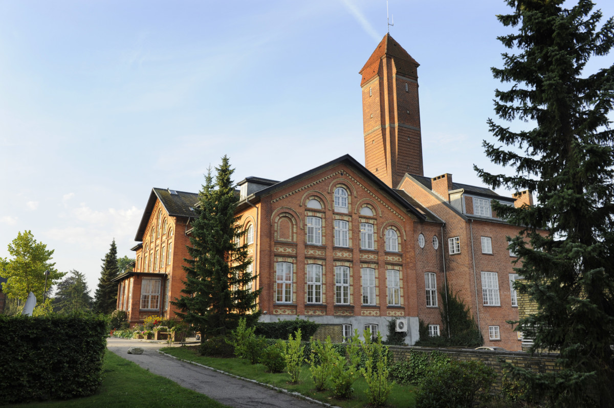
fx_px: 494
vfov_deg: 44.9
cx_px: 307
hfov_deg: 63.7
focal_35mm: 29
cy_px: 204
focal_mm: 29
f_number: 7.1
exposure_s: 1/320
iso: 400
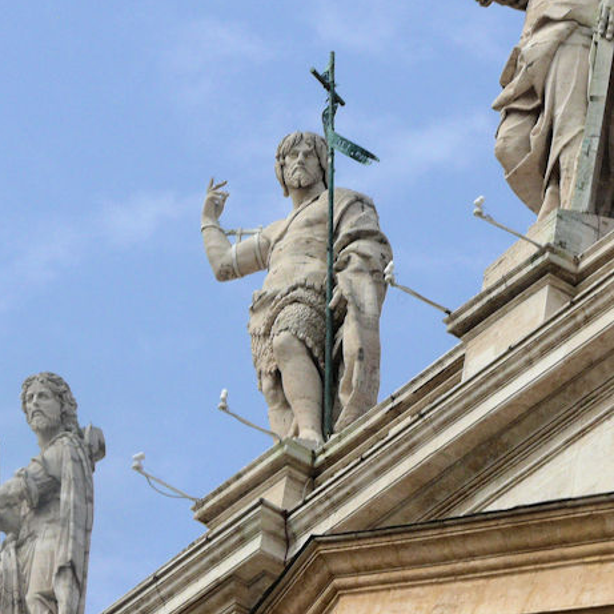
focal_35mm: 328
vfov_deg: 5.3
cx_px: 523
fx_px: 6582
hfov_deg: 5.3
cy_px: 124
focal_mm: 36.2
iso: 100
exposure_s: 1/500
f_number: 6.3
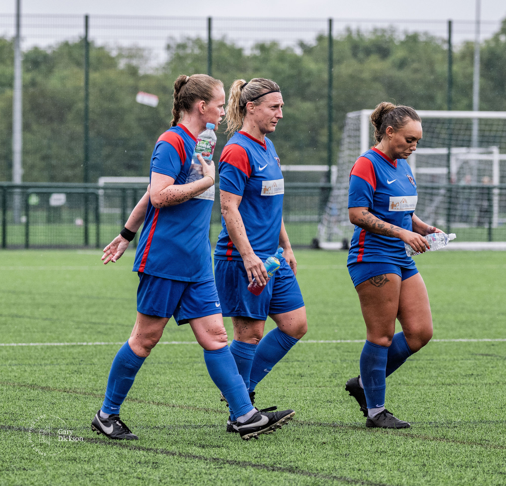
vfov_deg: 5.7
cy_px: 207
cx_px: 265
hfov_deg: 6.0
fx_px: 4850
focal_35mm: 299
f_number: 4.8
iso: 720
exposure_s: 1/1000
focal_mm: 160
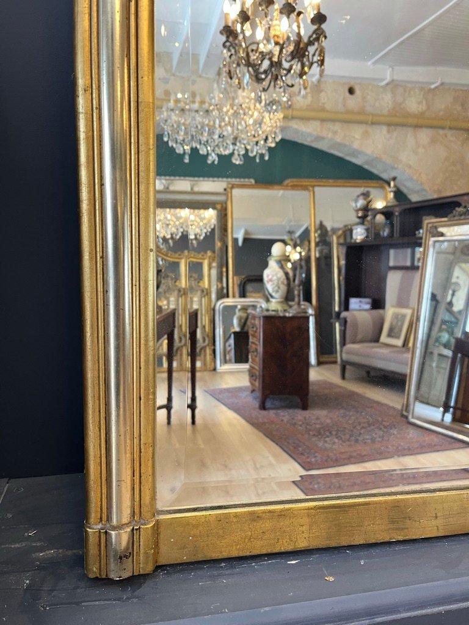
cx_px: 234
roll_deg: -1.3
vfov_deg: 67.3
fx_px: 470
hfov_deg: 53.1
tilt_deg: -15.4
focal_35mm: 26
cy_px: 312
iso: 160
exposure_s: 1/60
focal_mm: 5.1
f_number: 1.6
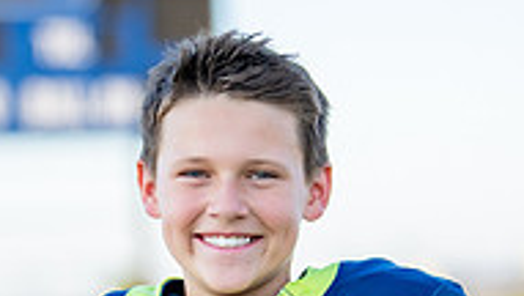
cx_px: 243
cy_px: 368
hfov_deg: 10.7
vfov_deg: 6.0
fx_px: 2796
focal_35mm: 201
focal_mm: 50
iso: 160
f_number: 1.2
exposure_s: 1/2000
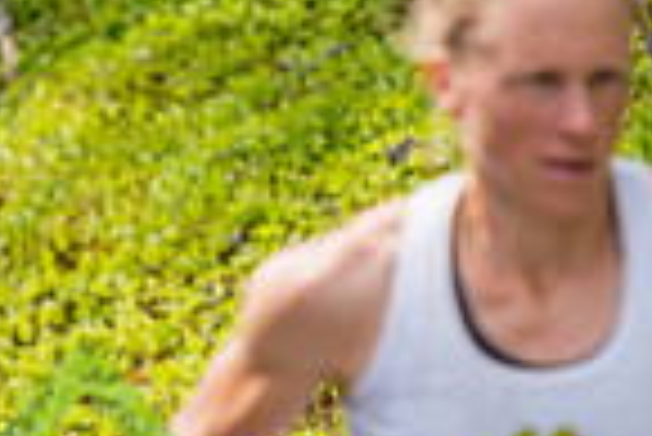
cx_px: -333
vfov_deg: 2.4
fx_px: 10533
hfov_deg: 3.5
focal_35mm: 581
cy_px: 618
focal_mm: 145
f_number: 4
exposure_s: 1/2000
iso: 400
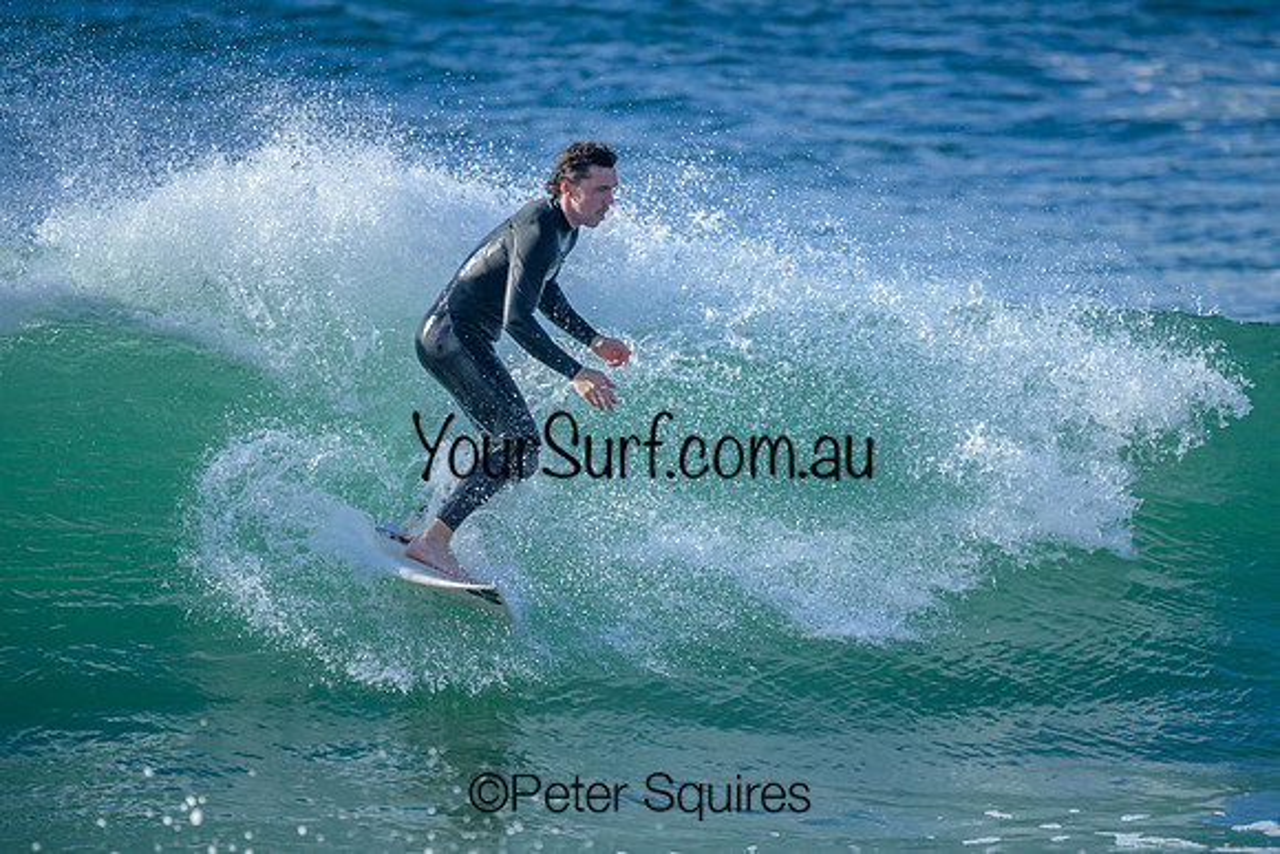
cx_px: 560
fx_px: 39114
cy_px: 512
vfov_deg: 1.3
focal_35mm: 1100
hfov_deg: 1.9
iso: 320
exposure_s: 1/2000
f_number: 6.3
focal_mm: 800
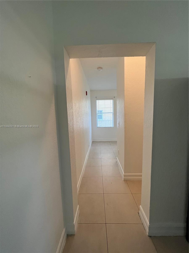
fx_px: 95
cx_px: 94
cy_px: 126
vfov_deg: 106.2
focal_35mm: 13
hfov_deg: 89.9
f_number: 1.8
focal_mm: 1.57
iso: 125
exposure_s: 1/120
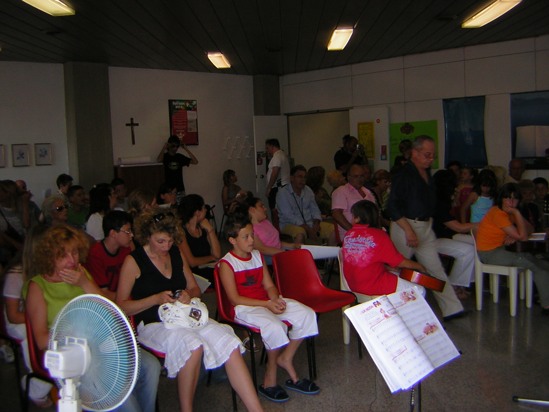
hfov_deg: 51.4
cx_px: 274
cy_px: 206
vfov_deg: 39.7
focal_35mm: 36
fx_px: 571
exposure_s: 1/60.1
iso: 50
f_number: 2.6
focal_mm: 4.7
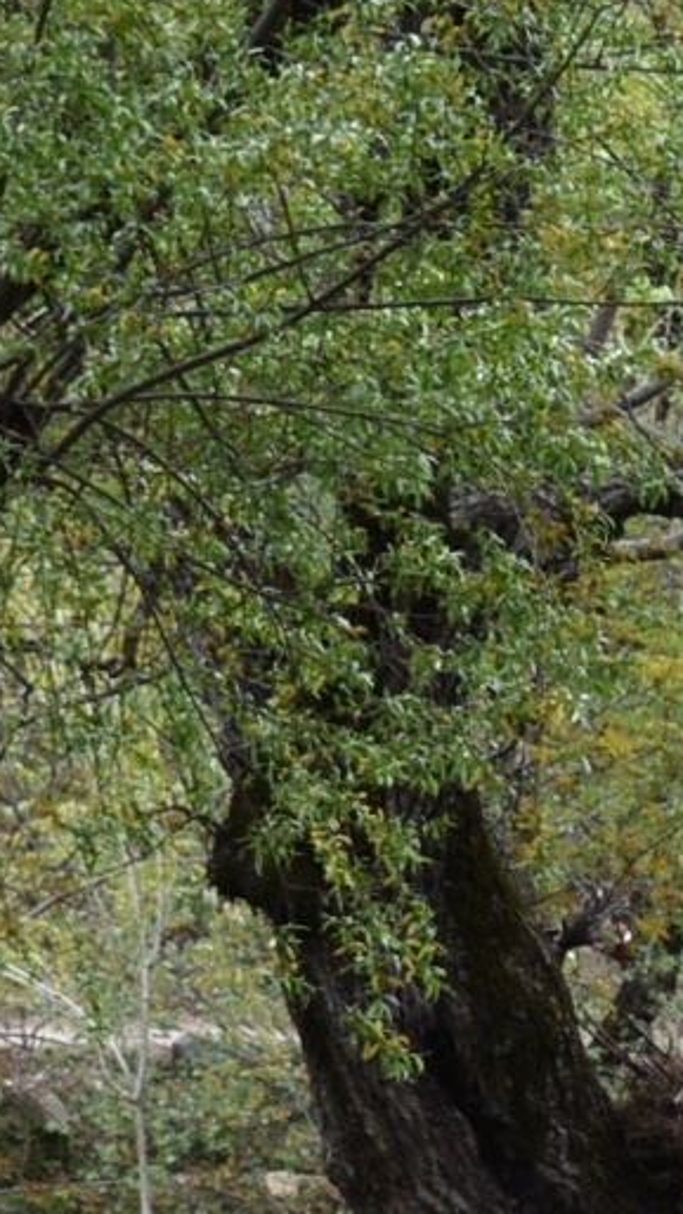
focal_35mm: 293
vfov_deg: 7.2
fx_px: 9437
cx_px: 1517
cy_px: 1932
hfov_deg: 4.1
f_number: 8
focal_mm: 32
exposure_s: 1/250
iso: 200
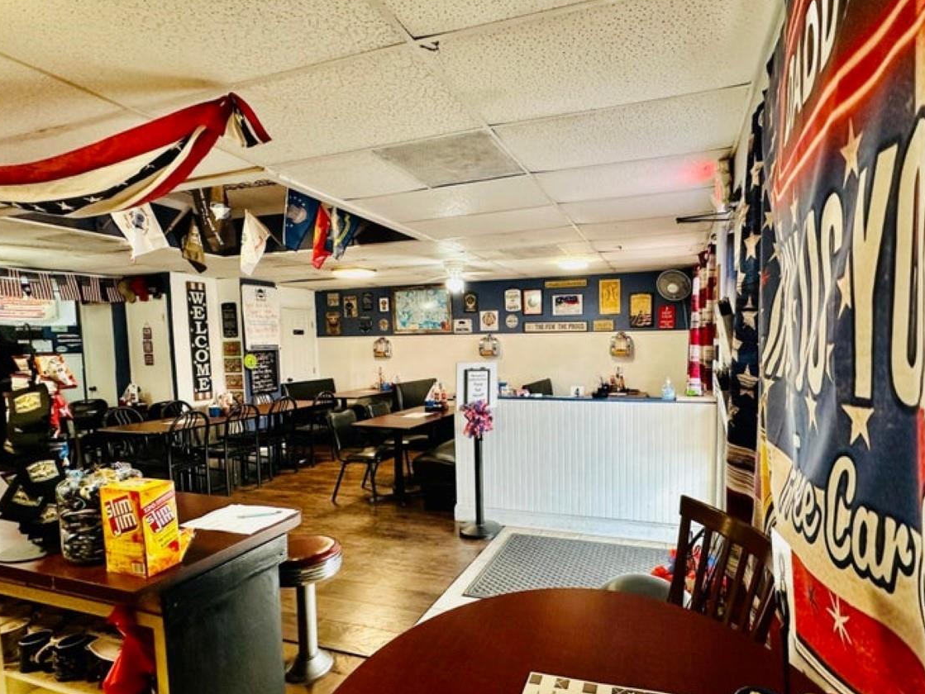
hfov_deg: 87.1
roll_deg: +0.8
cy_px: 374
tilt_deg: -3.7
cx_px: 532
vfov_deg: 71.5
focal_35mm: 18
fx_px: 481
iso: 200
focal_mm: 2.22
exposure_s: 1/60
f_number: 2.2
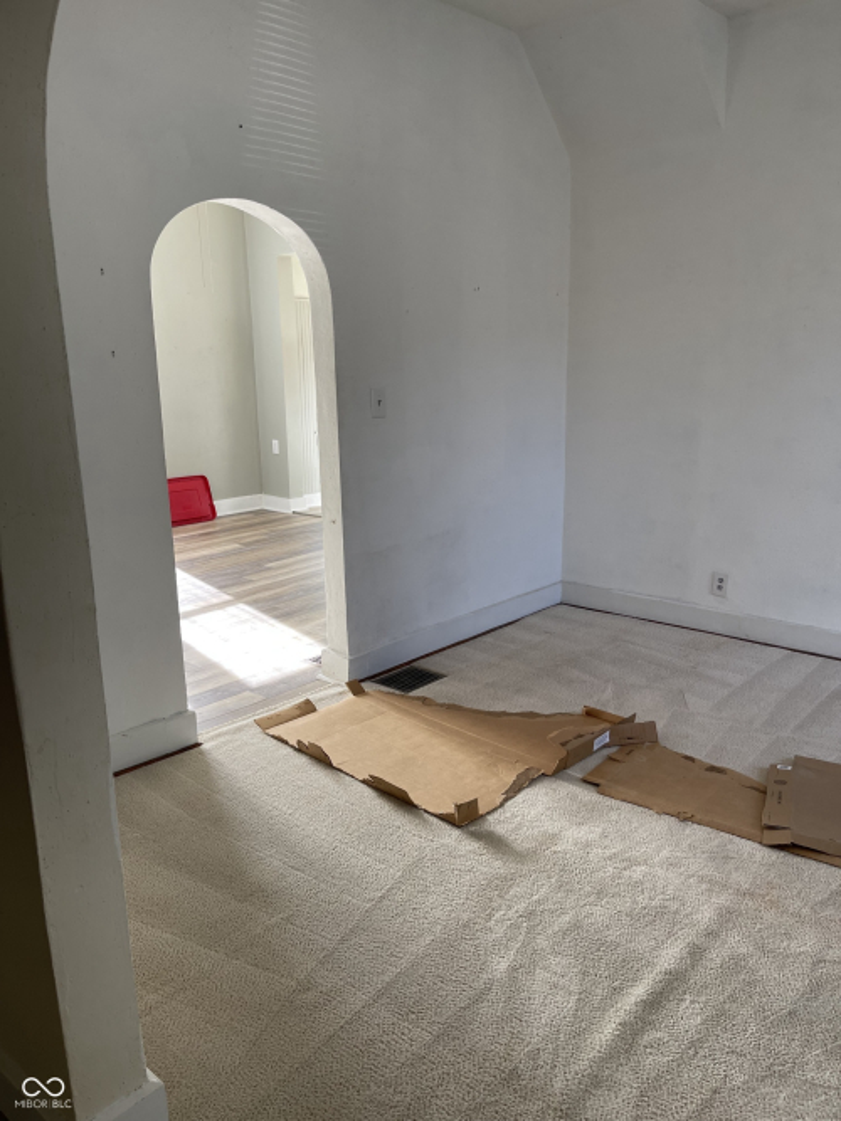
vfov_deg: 69.4
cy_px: 560
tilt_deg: -14.0
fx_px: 810
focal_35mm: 25
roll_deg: +0.6
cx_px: 420
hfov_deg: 54.9
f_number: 1.6
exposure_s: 1/121
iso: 100
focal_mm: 5.1
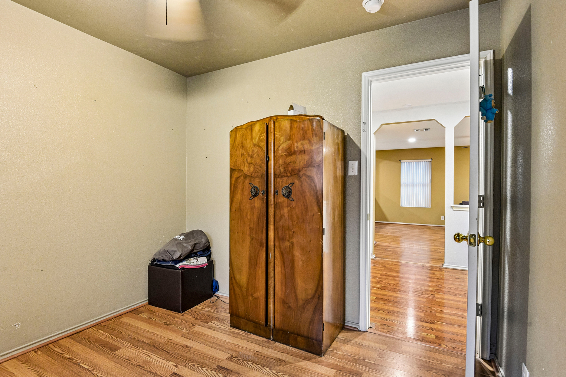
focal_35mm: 17
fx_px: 267
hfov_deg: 93.3
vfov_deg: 70.4
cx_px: 289
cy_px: 188
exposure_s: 1/15
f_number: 8
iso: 5000
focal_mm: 16
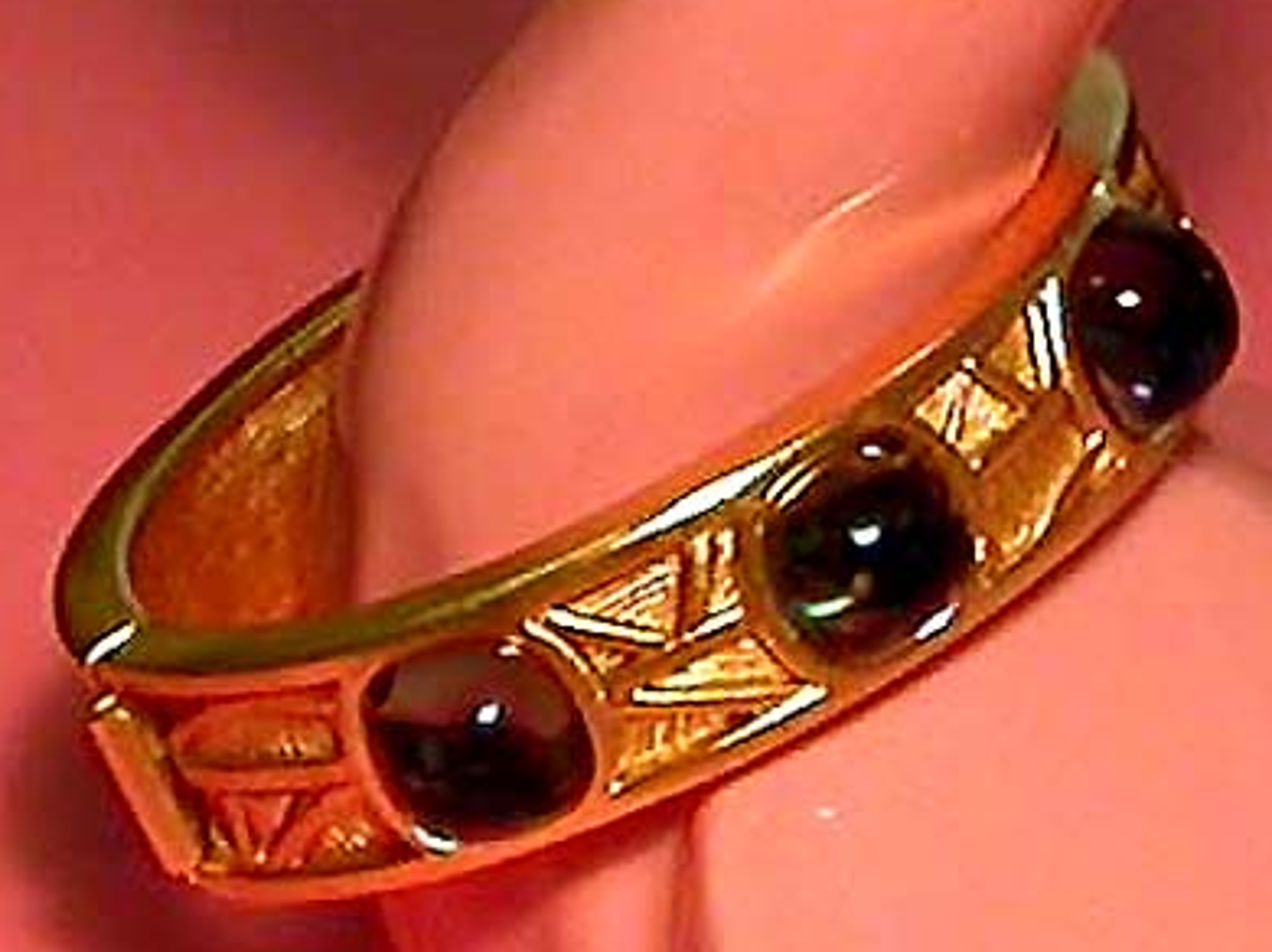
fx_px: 1432
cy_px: 466
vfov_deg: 36.8
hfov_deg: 47.9
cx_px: 646
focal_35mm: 39
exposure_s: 1/60
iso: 100
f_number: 2.6
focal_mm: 7.85
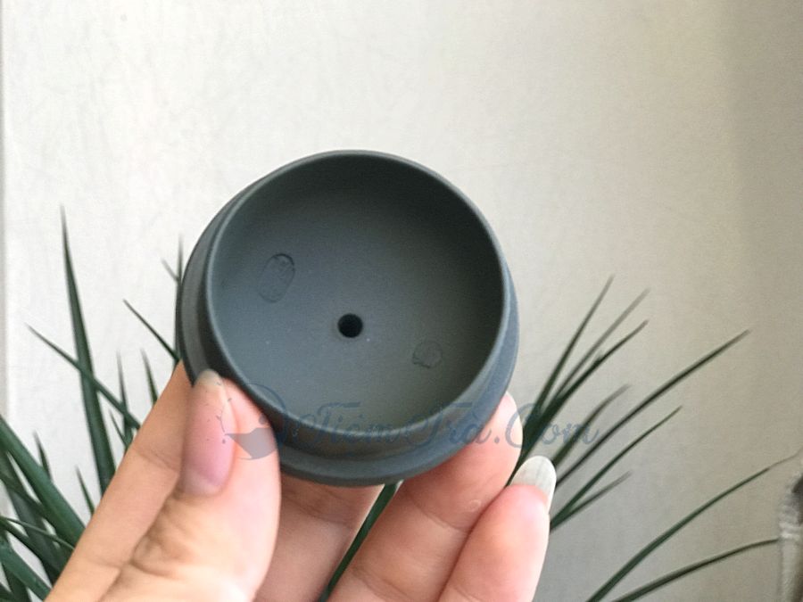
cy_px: 301
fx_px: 1322
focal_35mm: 57
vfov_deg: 25.7
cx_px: 402
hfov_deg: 33.8
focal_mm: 6.6
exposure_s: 1/50
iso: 100
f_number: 2.8
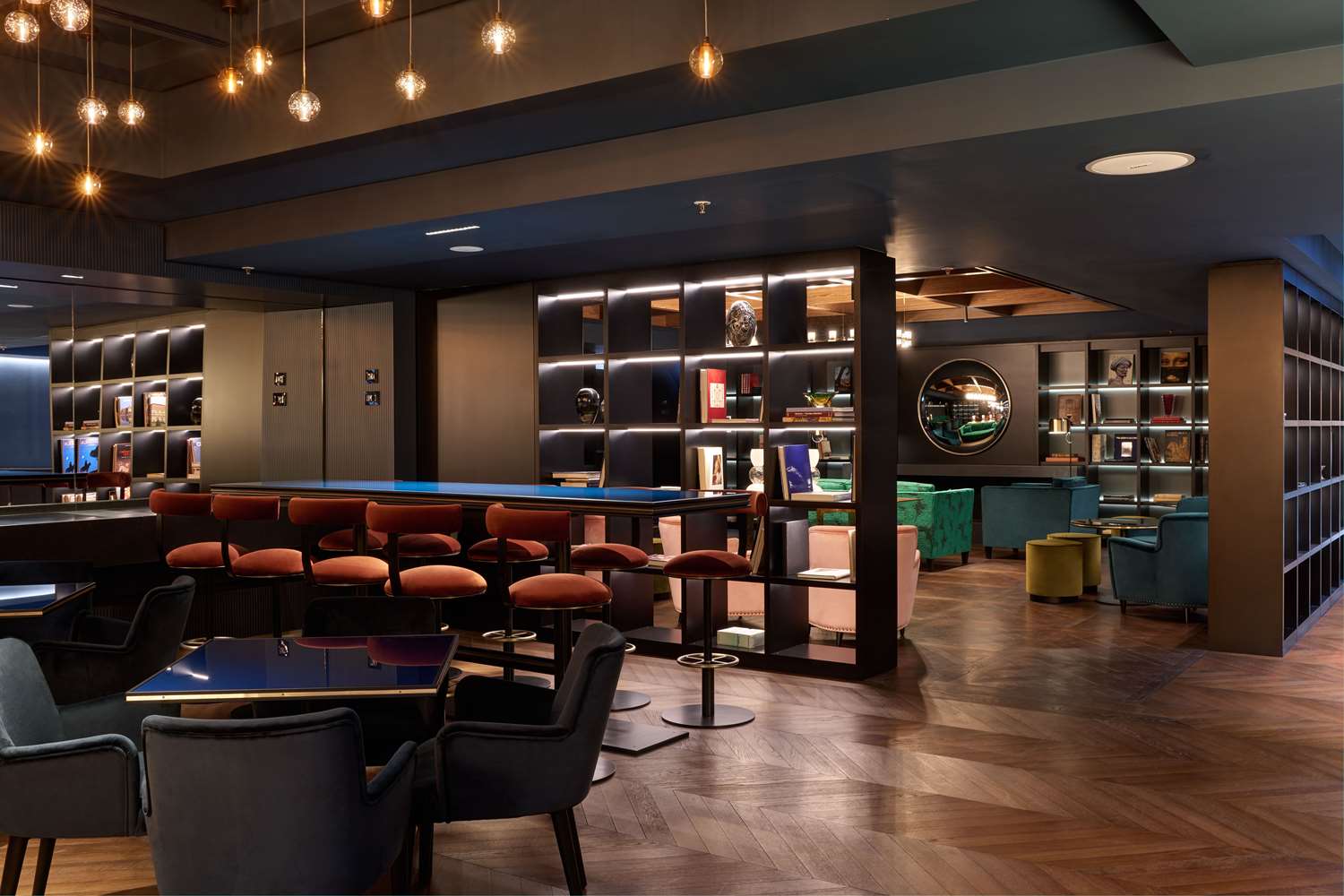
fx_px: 1157
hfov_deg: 60.3
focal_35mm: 31
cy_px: 448
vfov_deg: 42.3
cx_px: 672
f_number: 14
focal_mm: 31
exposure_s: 5
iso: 200
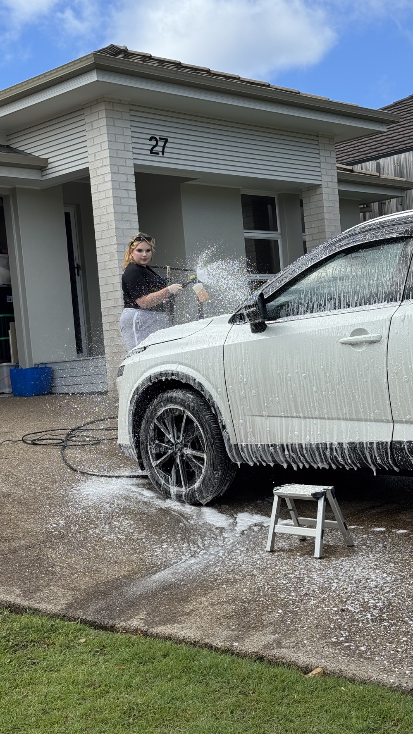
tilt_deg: +0.8
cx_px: 203
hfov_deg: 22.6
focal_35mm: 53
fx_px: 1032
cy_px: 363
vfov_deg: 39.2
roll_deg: +4.8
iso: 64
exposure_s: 1/3096
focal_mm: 6.76
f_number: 1.78
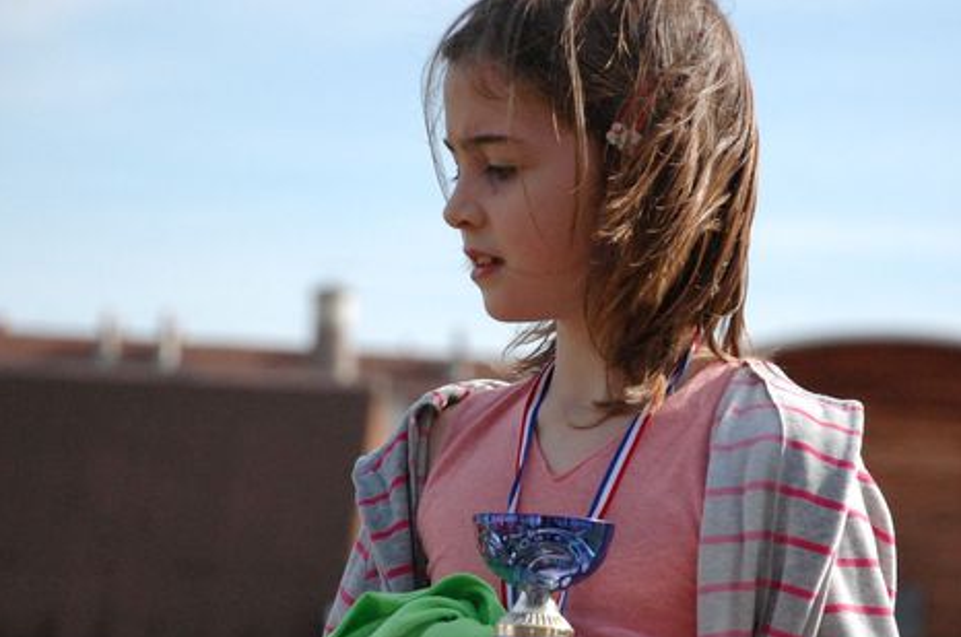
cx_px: 573
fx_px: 5215
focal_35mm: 196
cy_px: 403
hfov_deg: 10.5
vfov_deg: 7.0
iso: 1600
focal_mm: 95
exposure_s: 1/4000
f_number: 5.6
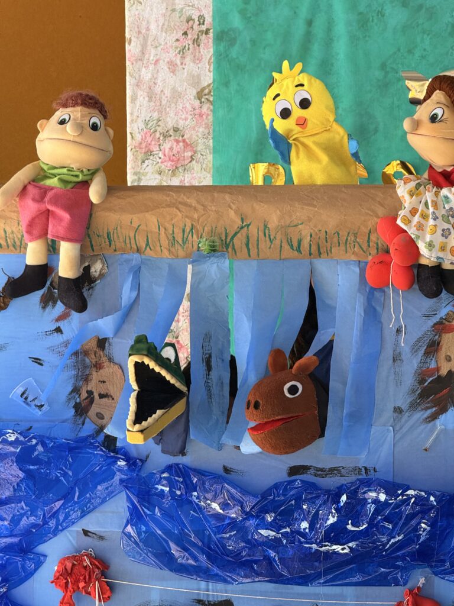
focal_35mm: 120
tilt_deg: +0.0
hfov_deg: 12.3
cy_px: 303
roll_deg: -0.2
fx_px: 2098
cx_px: 227
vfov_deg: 16.4
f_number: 2.8
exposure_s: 1/99
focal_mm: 15.66
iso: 64
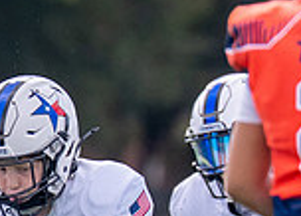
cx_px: 42
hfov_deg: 1.3
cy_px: 239
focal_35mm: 1548
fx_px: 13251
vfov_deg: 0.9
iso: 400
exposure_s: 1/3200
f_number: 2.8
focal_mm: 200
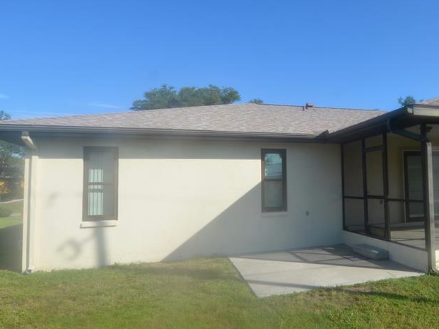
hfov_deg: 33.3
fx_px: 722
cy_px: 154
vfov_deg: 25.6
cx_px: 319
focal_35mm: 57
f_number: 8
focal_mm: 24
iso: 100
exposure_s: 1/250
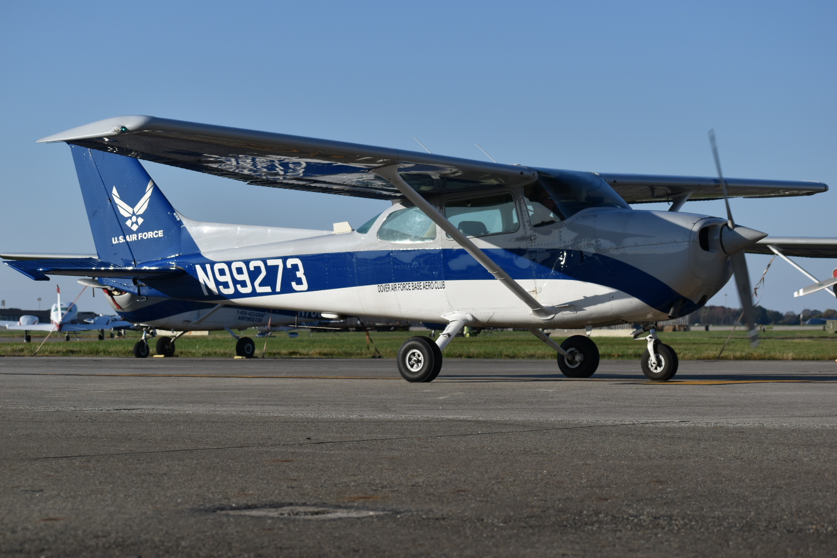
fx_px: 2441
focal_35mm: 105
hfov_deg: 19.5
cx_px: 418
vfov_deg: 13.0
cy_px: 279
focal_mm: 70
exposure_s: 1/640
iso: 100
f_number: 6.3
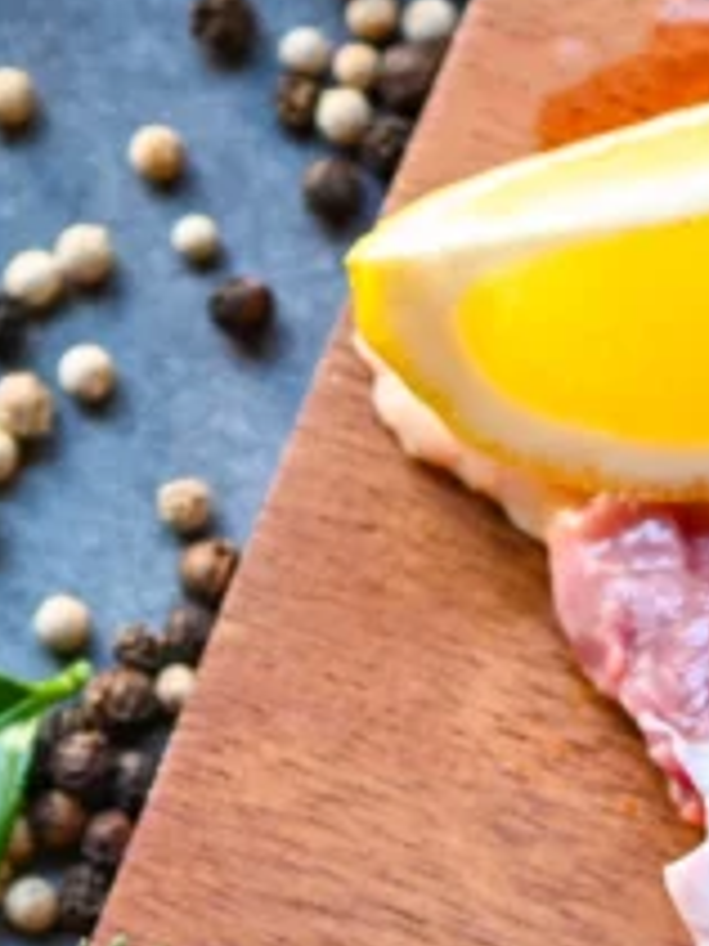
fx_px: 13422
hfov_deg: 3.0
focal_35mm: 491
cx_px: 1319
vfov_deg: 4.0
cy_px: 1211
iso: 320
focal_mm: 105
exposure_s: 1/40
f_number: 5.6
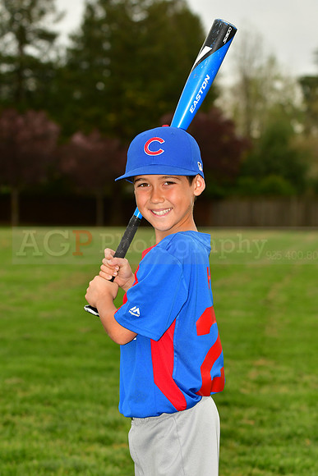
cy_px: 238
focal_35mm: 135
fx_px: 1788
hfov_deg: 10.2
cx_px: 159
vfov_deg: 15.2
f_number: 5
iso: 400
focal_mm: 90
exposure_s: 1/1000
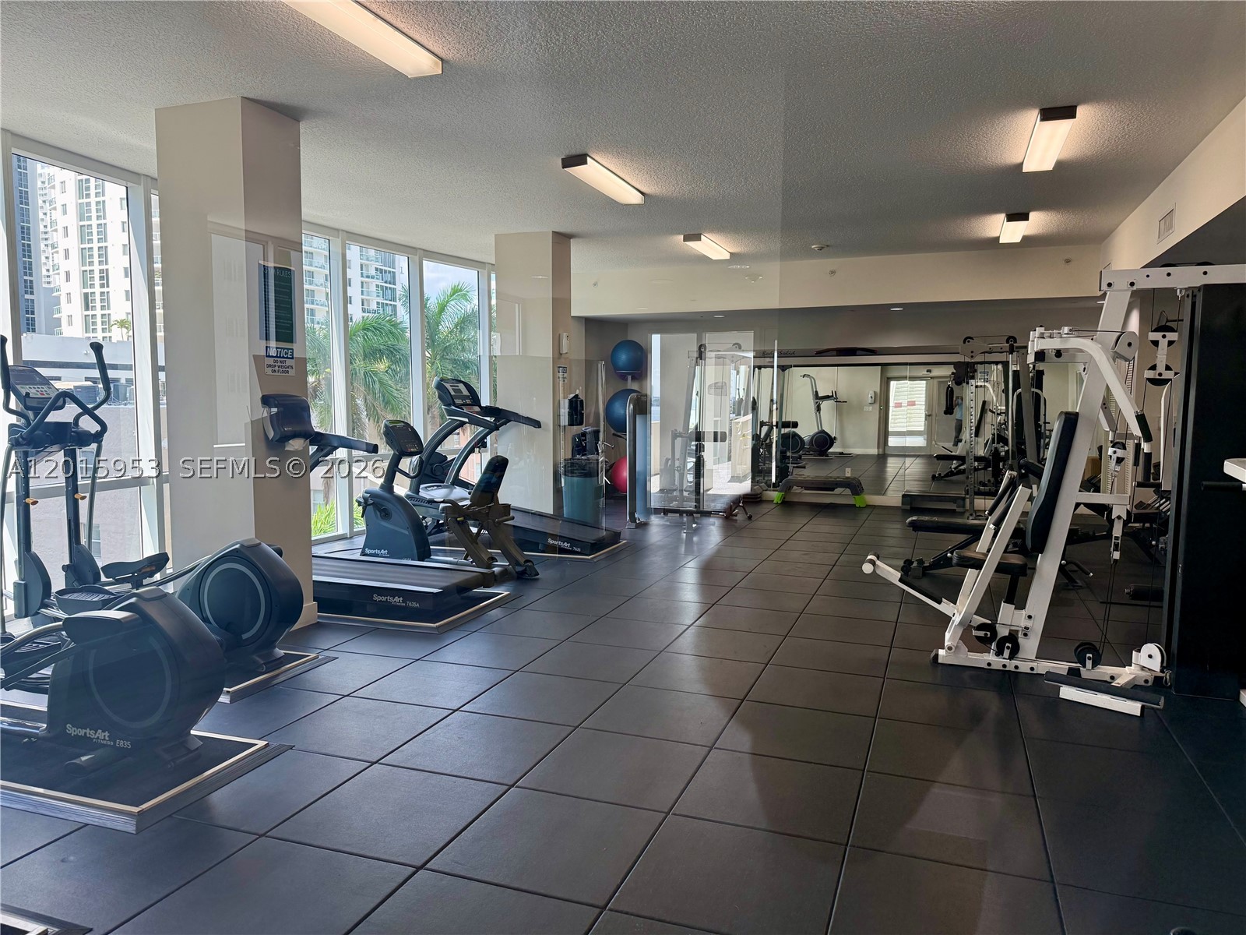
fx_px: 864
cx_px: 623
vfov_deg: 56.8
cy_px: 468
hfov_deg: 71.6
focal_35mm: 24
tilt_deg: -4.4
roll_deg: -0.6
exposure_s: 1/216
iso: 160
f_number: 1.78
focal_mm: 6.76
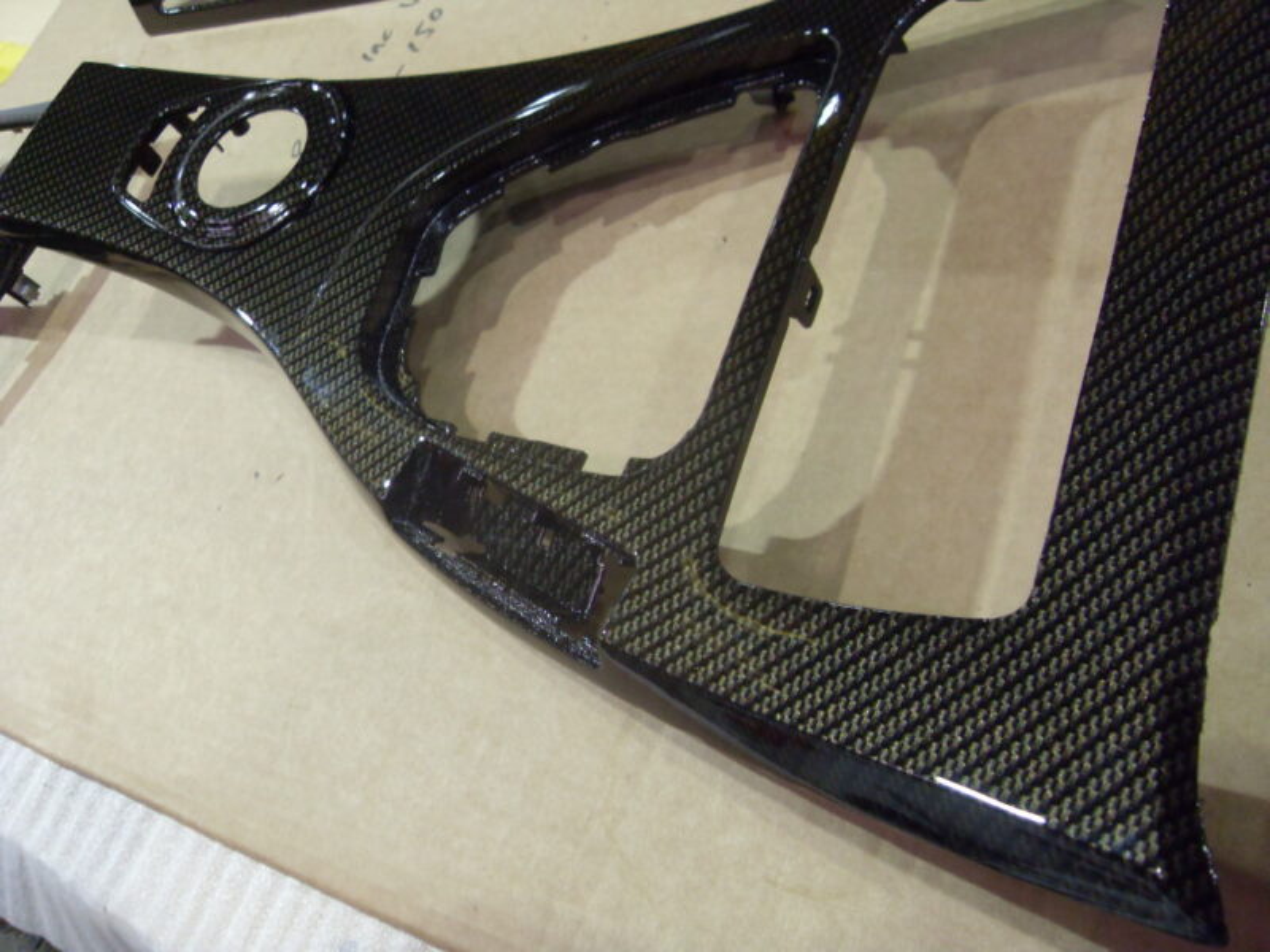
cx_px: 635
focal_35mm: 35
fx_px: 1284
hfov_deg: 52.6
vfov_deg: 40.7
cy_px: 476
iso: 200
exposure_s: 1/20
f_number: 2.8
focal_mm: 6.3
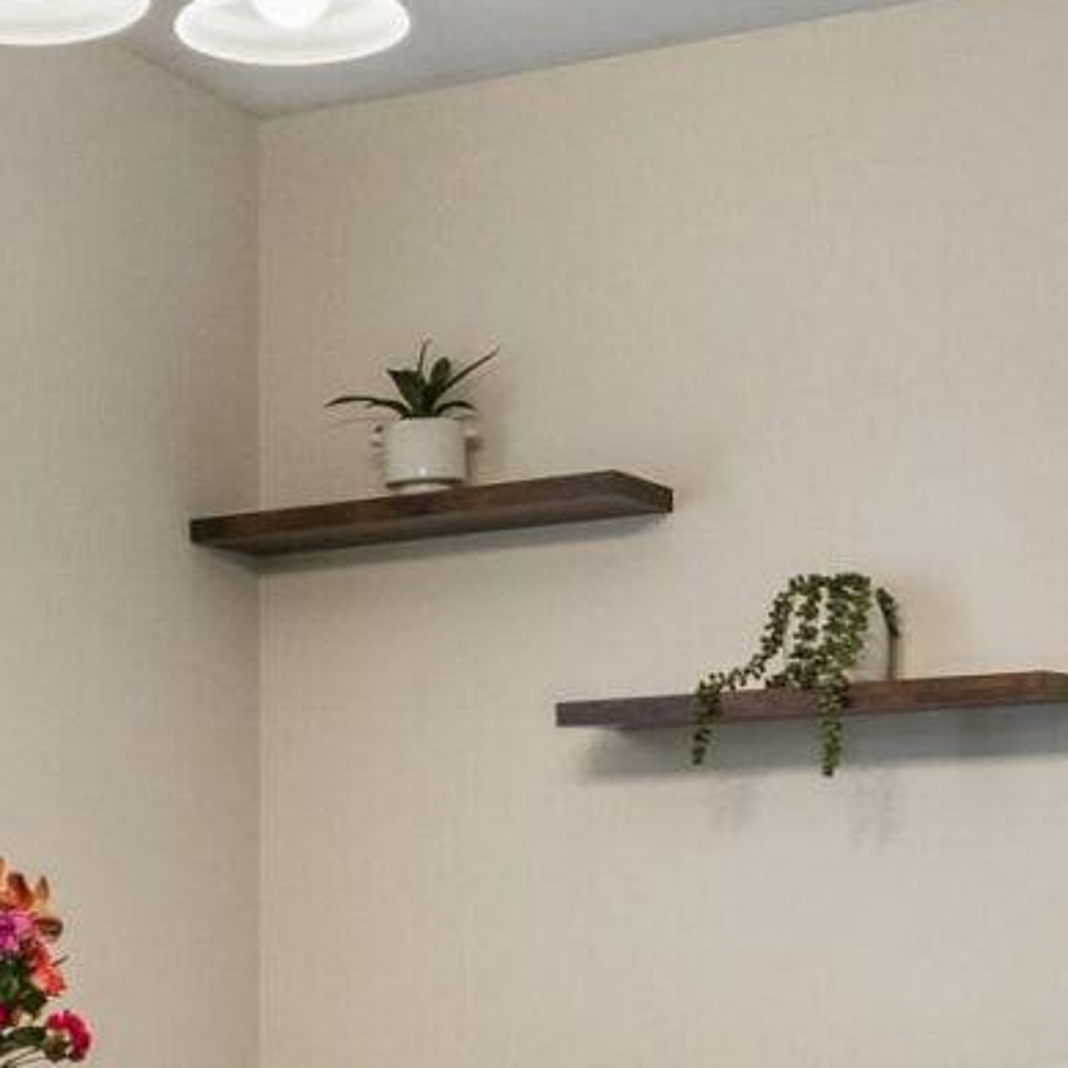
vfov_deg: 20.4
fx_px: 2932
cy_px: 874
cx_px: 258
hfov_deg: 20.5
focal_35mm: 84
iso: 800
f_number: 7.1
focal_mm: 15
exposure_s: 1/50
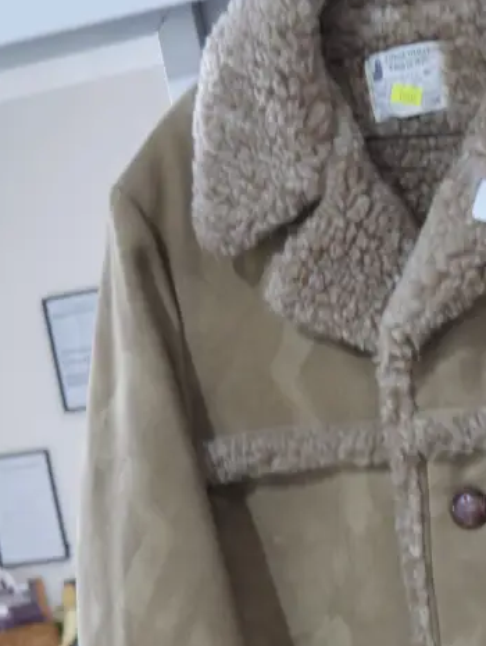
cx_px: 459
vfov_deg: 17.6
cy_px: 572
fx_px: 2054
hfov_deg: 13.3
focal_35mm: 110
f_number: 5.3
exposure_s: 1/60
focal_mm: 25
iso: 1600
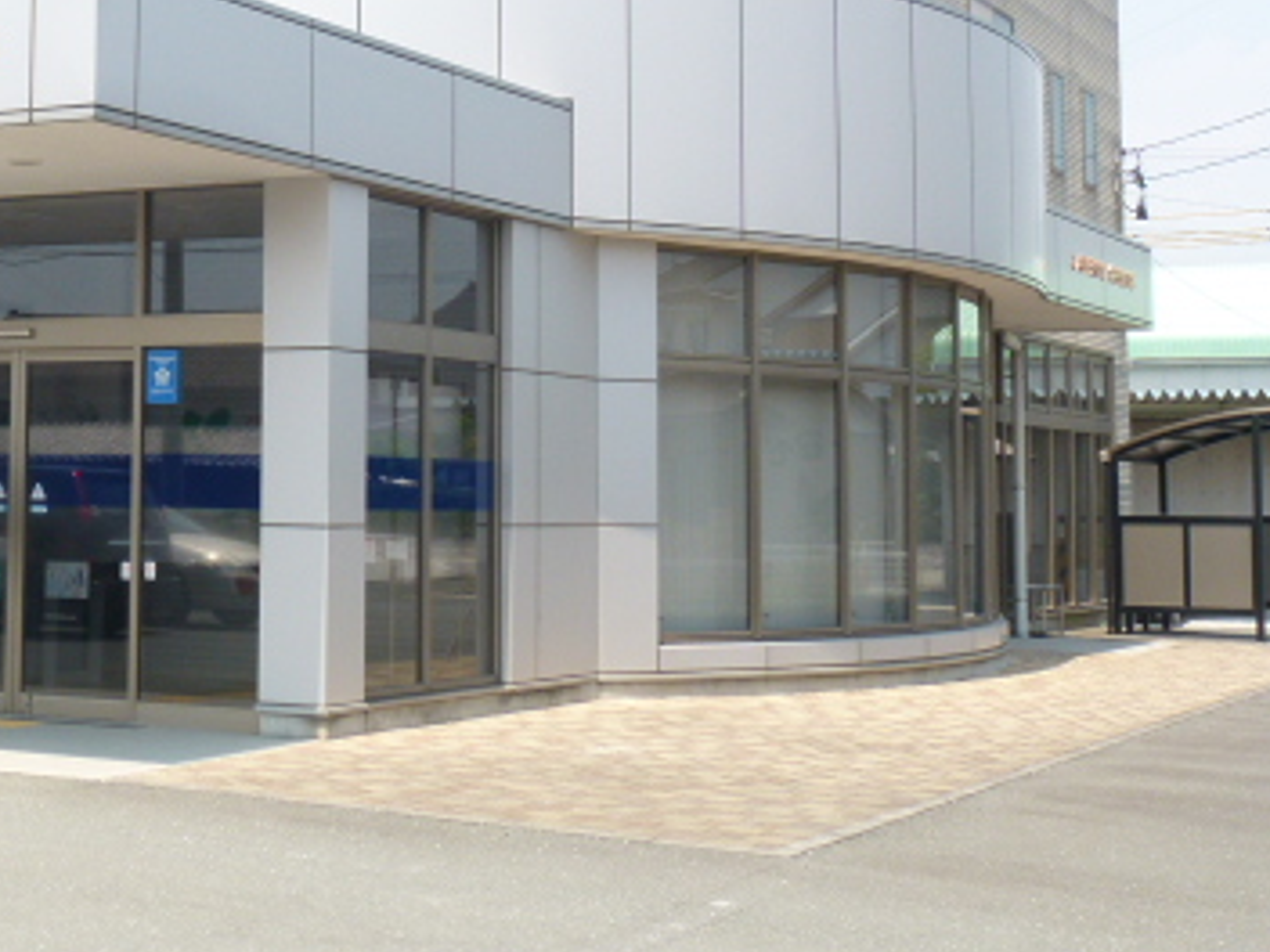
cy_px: 166
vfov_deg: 20.4
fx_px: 2605
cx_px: 133
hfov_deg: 26.5
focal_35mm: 71
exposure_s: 1/400
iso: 100
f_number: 4
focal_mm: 7
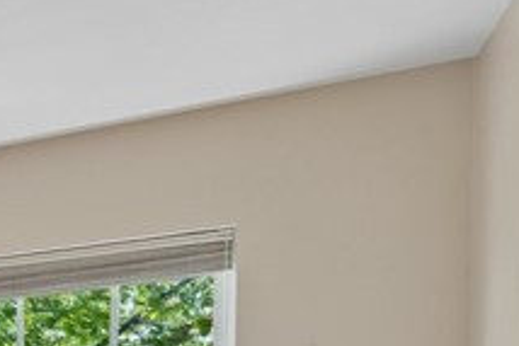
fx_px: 1024
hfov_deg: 15.7
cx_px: -694
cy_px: 531
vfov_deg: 17.2
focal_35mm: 71
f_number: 5.6
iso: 200
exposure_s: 1/30
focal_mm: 14
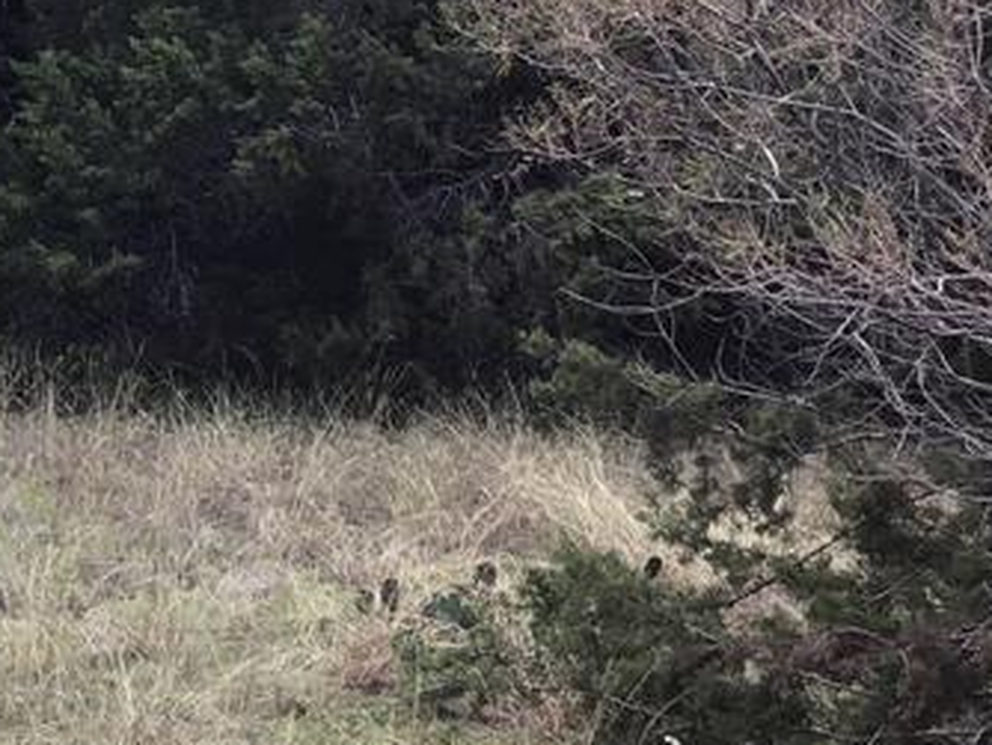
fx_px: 2724
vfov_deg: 15.5
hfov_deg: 20.2
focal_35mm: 95
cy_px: 125
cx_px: 104
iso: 25
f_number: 2.4
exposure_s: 1/60
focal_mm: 3.3
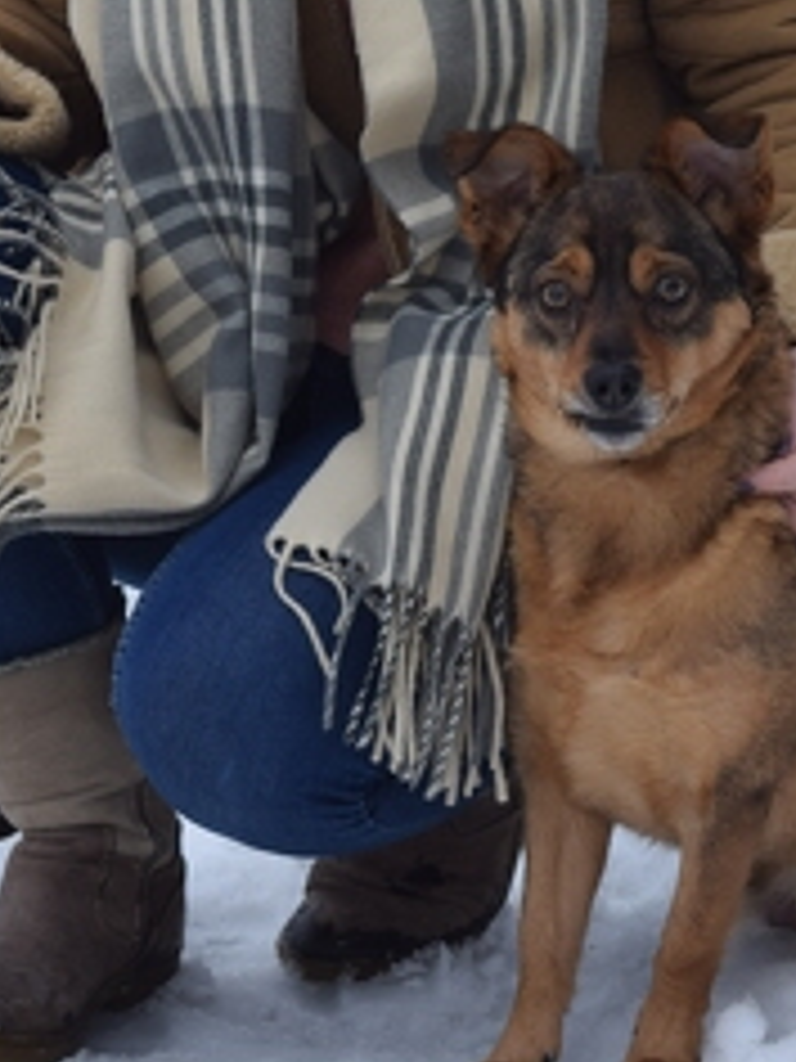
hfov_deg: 8.8
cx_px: 463
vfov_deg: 11.6
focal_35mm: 169
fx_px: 5182
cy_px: -22
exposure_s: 1/250
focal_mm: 46
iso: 250
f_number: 8
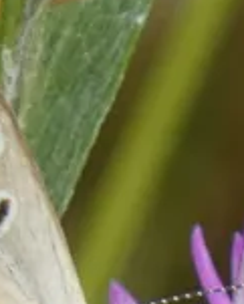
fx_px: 17467
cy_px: 439
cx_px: 157
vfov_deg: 1.0
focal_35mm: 1937
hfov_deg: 0.8
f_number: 5.6
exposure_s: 1/100
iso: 80
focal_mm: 84
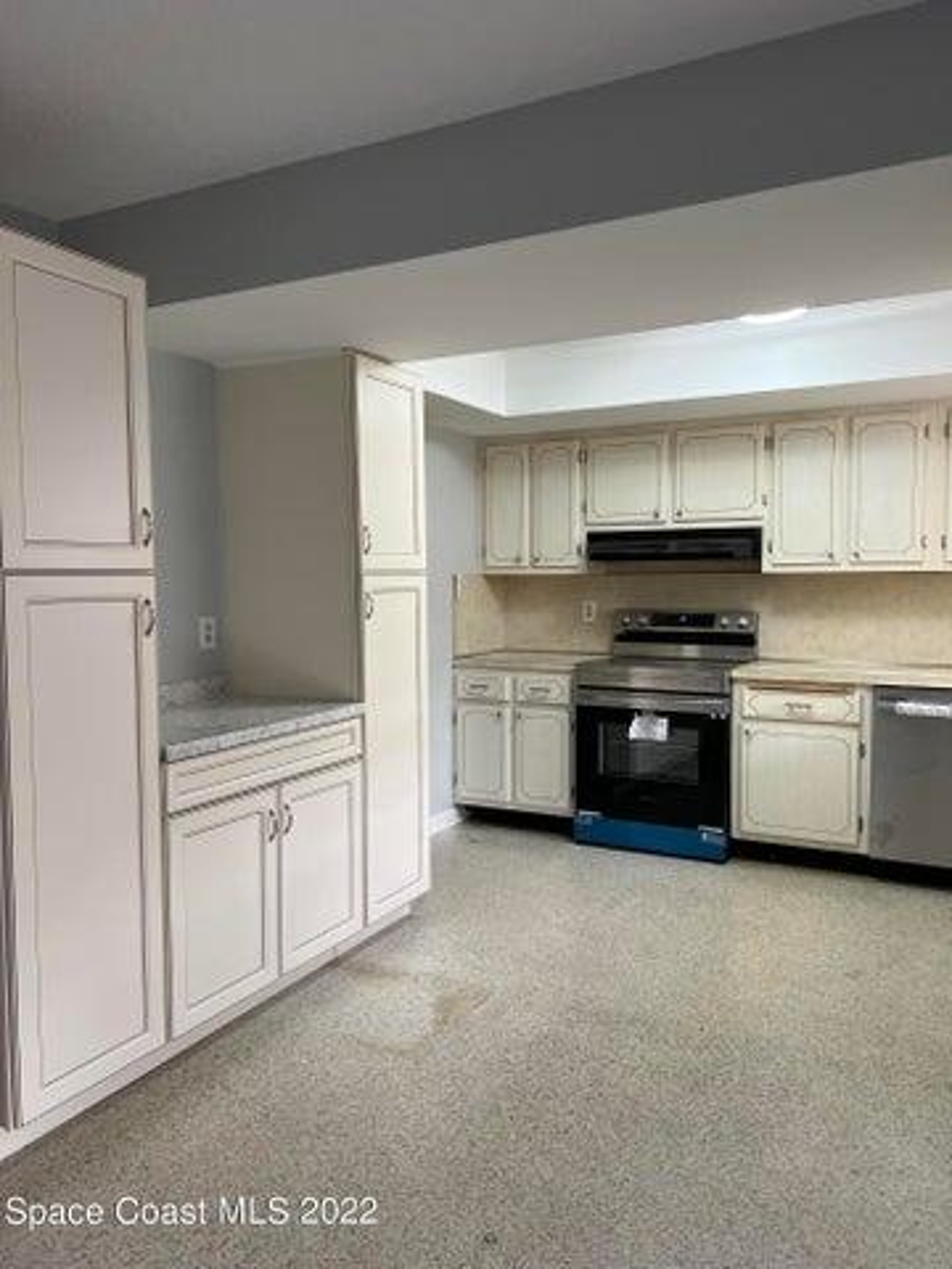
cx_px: 476
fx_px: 953
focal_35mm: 26
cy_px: 634
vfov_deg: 67.3
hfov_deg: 53.1
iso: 100
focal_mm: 5.7
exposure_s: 1/121
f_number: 1.5
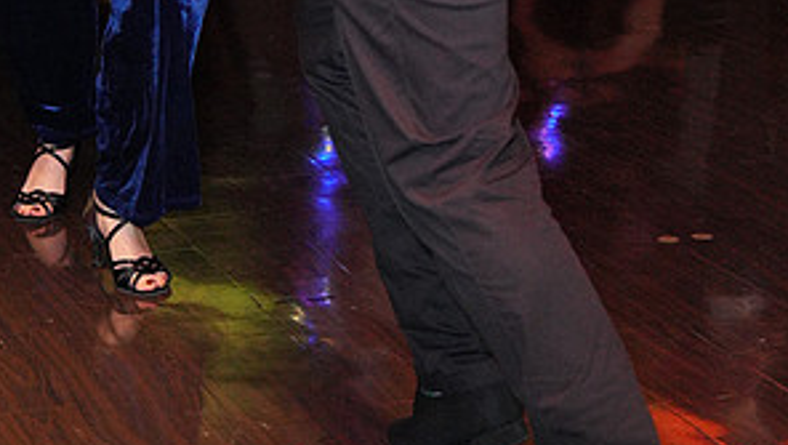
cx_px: 377
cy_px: -258
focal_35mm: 119
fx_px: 2488
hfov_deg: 18.0
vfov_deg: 9.8
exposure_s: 1/200
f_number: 4
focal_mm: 58
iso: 4000
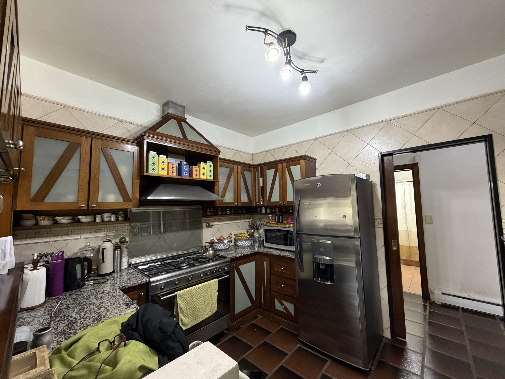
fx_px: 204
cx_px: 252
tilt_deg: +5.0
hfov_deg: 102.1
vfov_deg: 85.7
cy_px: 190
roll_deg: +0.8
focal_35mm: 14
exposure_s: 1/50
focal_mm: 2.22
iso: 400
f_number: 2.2
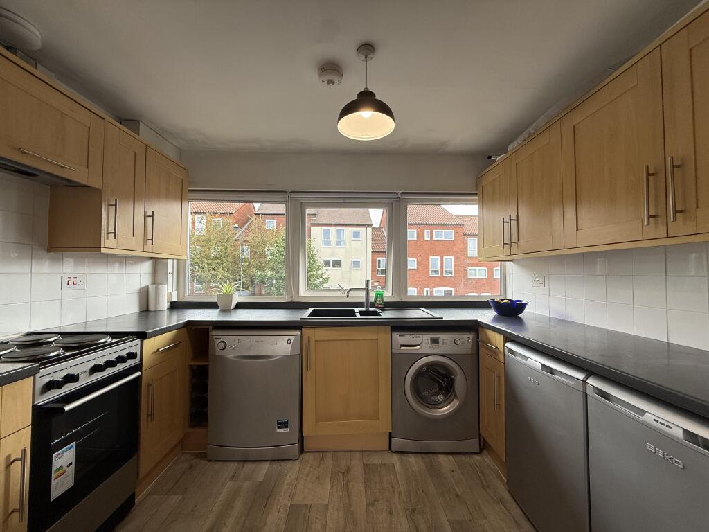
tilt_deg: +1.2
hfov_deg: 102.1
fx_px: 287
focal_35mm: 14
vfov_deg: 85.7
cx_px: 354
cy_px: 266
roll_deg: -0.1
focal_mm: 2.22
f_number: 2.2
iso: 50
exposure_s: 1/99
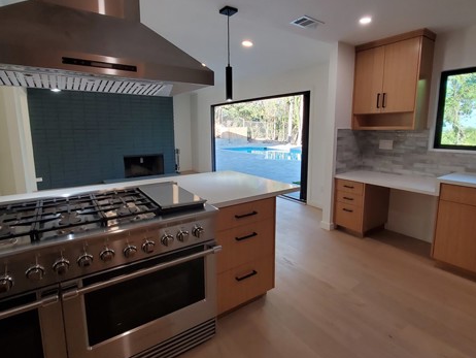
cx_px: 239
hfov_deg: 87.7
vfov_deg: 71.5
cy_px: 163
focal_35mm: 18
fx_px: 248
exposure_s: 1/59
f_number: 2.2
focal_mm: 1.8
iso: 100
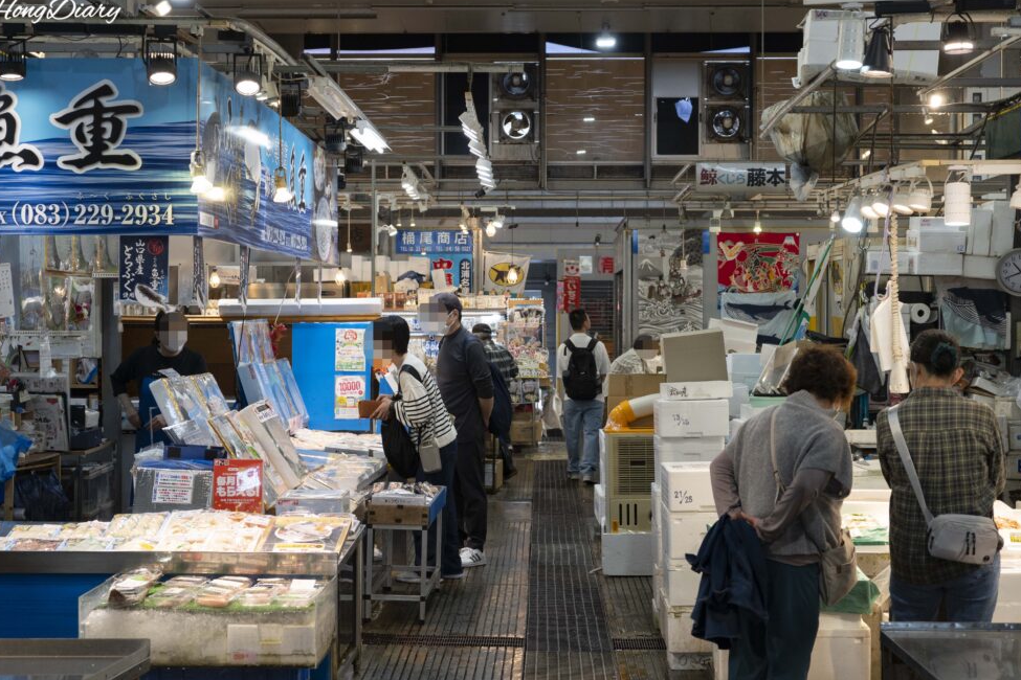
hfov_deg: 31.9
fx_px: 1787
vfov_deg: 21.6
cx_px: 491
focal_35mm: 63
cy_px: 335
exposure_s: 1/160
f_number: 5.6
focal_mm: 60
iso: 1250
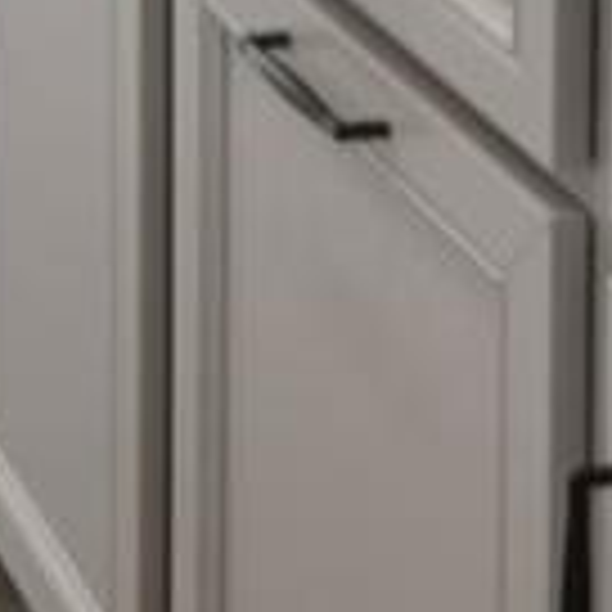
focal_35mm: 160
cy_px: -1188
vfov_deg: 9.0
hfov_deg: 10.2
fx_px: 3200
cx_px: -567
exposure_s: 1/80
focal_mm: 16
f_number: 8
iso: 400
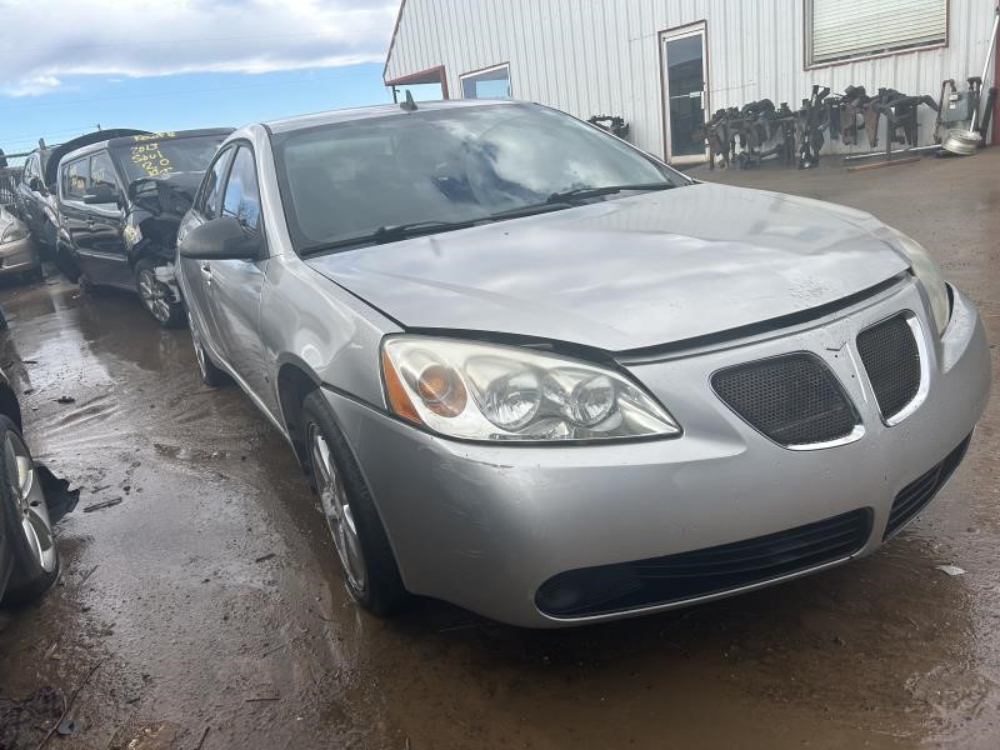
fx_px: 751
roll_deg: +7.1
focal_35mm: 26
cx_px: 500
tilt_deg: -16.5
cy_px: 375
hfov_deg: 67.3
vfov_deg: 53.1
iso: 50
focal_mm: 5.7
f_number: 1.5
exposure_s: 1/2083
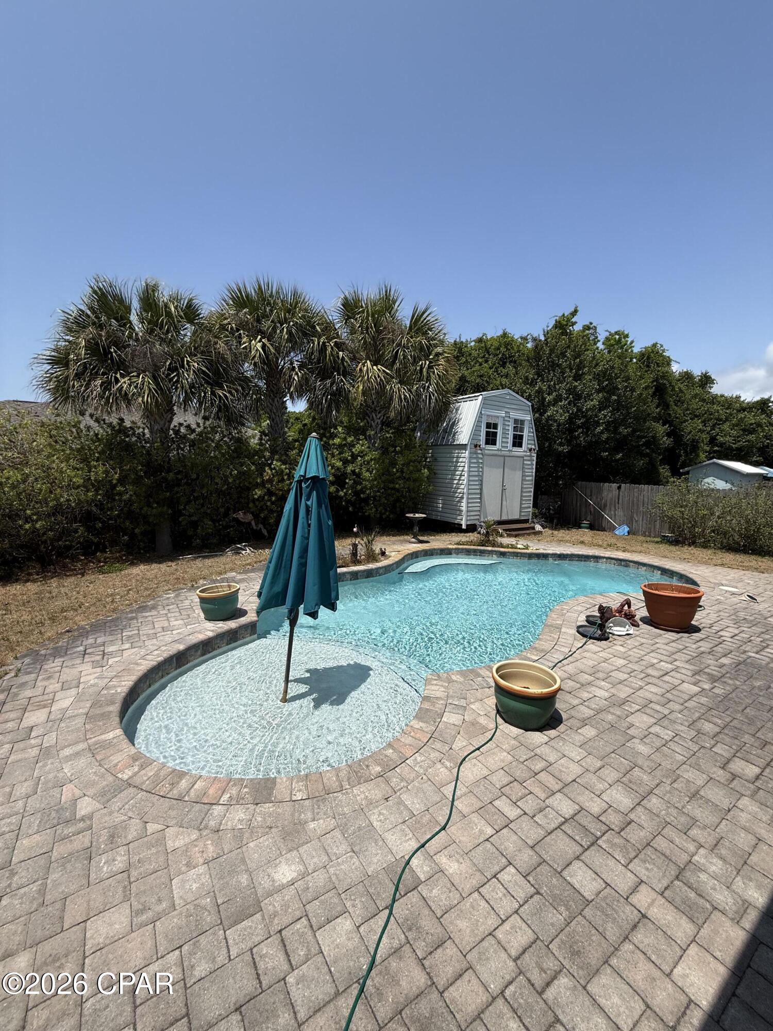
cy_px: 516
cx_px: 386
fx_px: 417
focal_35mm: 14
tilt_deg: -5.1
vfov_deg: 102.1
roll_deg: -1.8
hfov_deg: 85.7
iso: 50
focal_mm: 2.22
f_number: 2.2
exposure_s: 1/2717
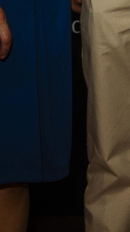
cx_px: 593
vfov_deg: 8.8
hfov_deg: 4.7
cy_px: -287
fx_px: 1386
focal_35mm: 226
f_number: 4
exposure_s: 1/160
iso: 800
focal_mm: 32
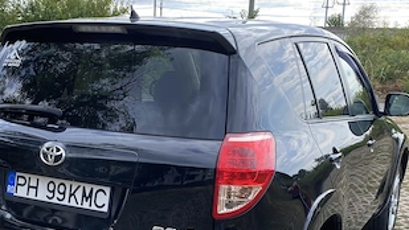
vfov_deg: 21.6
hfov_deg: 37.6
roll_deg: -2.6
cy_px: 184
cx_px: 155
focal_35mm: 55
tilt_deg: -14.5
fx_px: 597
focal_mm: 4.25
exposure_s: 1/256
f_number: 1.8
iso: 32
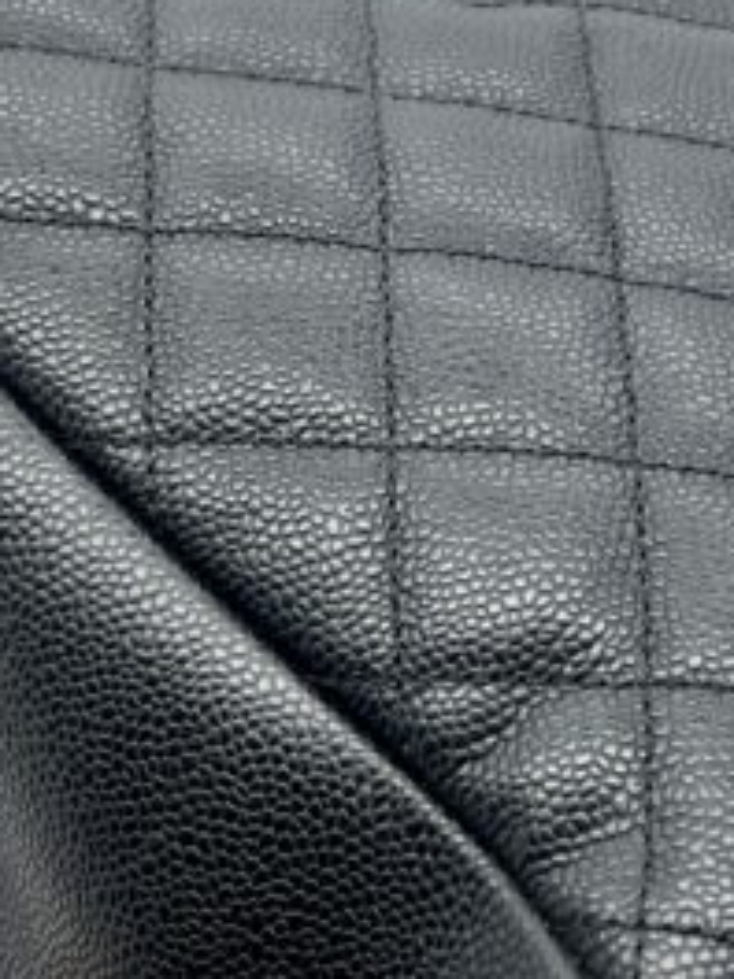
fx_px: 2855
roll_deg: +1.1
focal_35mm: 101
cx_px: 493
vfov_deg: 19.4
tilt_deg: -32.5
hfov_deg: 14.6
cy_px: 482
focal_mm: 5.7
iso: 50
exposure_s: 1/100
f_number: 1.5
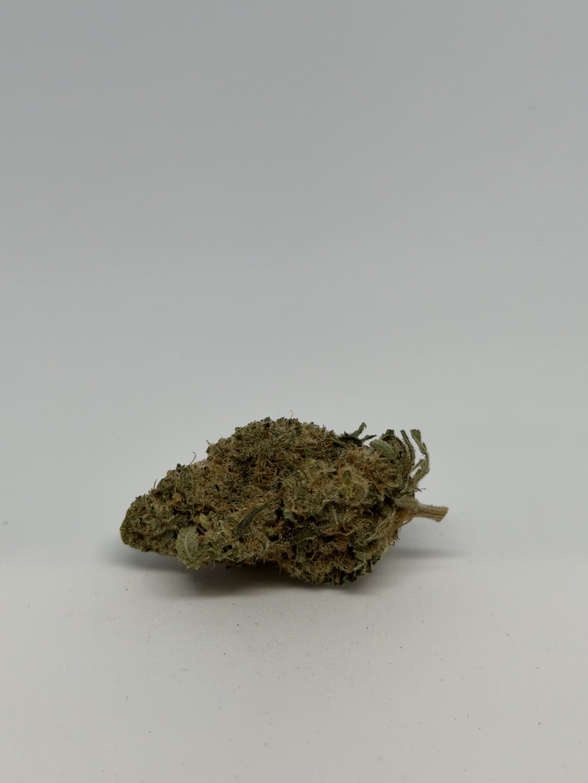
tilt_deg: -27.2
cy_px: 392
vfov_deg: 39.7
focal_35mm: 48
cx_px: 294
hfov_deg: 30.3
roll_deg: -0.9
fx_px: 1087
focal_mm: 6.76
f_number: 1.78
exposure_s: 1/578
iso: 64
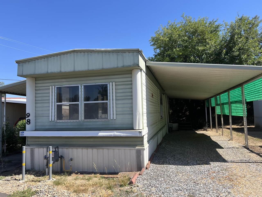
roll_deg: +1.5
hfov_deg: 67.3
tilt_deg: +2.4
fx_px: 197
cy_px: 98
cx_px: 131
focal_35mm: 26
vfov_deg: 53.1
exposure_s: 1/2299
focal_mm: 5.7
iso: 50
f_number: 1.5
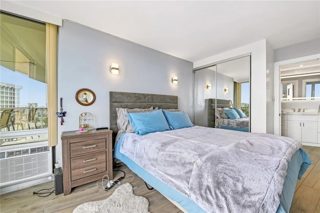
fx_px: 124
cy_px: 106
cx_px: 160
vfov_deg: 81.2
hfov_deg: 104.3
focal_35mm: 14
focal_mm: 14
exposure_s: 1/40
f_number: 8
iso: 250
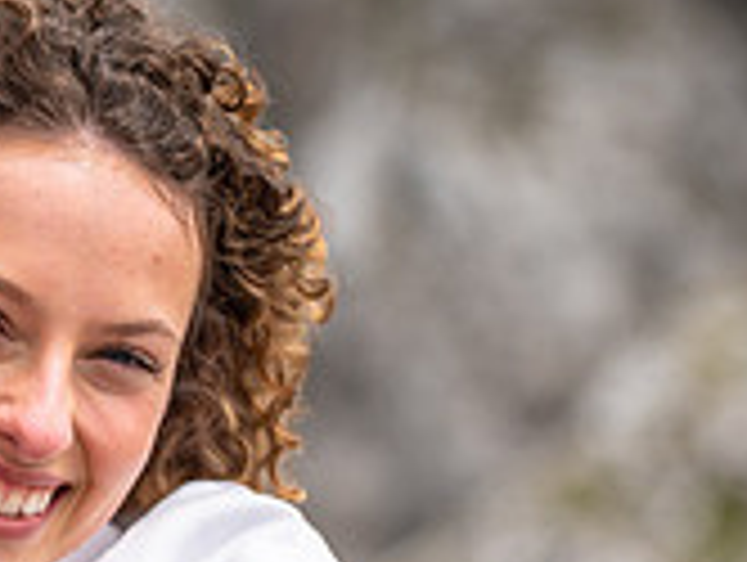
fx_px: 7974
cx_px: -238
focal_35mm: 369
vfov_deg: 4.0
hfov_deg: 5.3
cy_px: 706
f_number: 4
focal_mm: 110
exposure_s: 1/1250
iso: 100
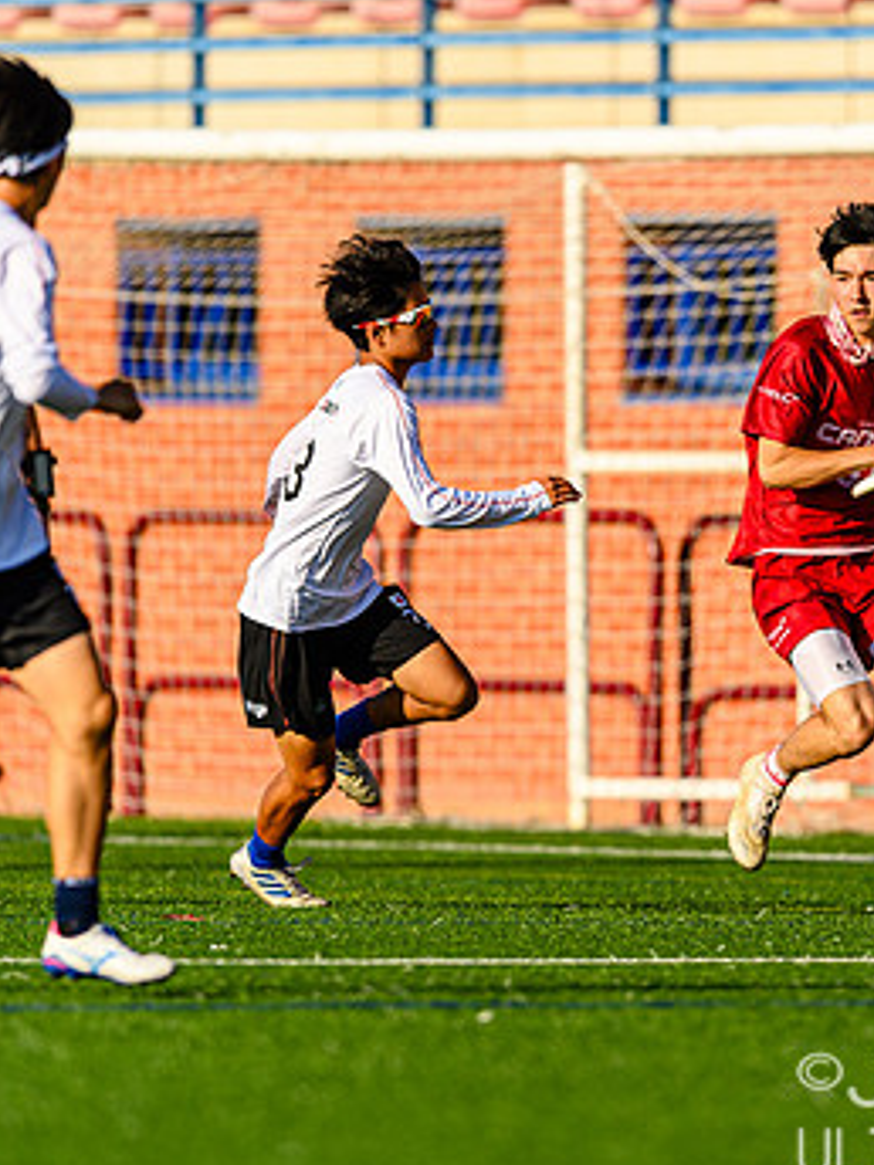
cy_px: 591
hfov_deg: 1.7
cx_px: 709
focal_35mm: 887
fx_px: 29860
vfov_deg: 2.2
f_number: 3.2
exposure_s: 1/1600
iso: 100
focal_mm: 400
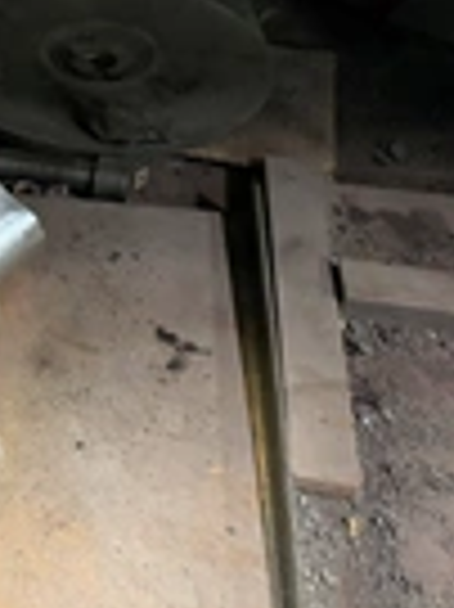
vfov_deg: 27.3
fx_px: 1244
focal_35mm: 71
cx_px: -238
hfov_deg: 18.3
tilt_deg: -42.6
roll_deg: -1.1
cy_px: 203
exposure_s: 1/30
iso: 800
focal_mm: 6.76
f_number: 1.78
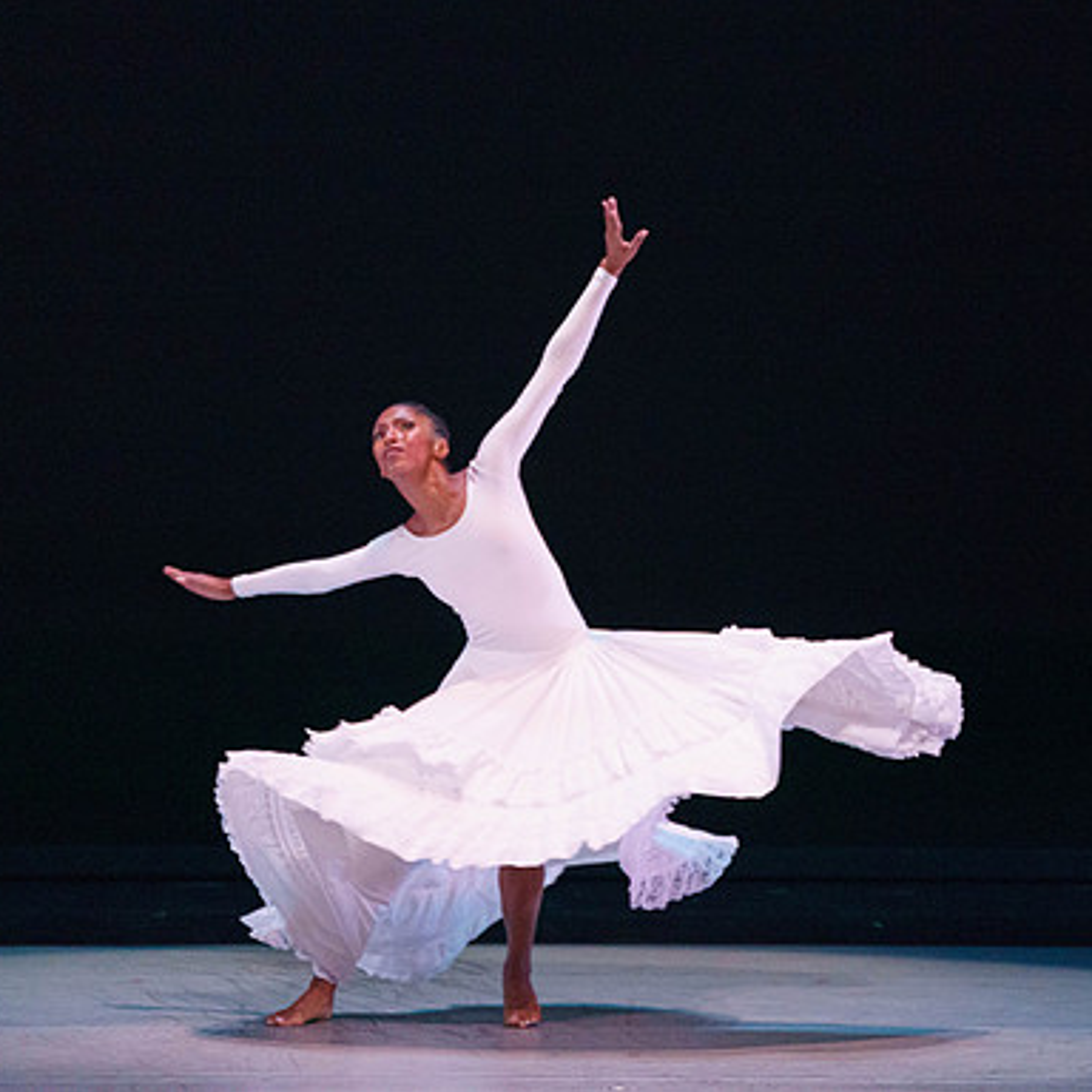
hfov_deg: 3.7
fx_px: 16953
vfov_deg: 3.7
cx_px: 600
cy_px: 545
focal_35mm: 475
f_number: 6.3
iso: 5000
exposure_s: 1/400
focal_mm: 370
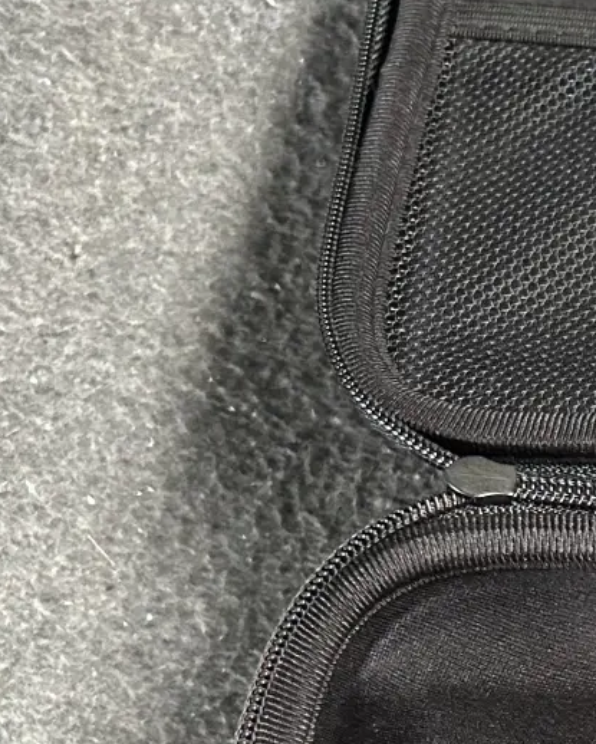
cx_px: 1071
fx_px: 2071
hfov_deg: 14.4
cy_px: 797
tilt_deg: -69.2
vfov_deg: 19.6
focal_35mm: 94
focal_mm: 5.7
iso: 400
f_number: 1.5
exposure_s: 1/60
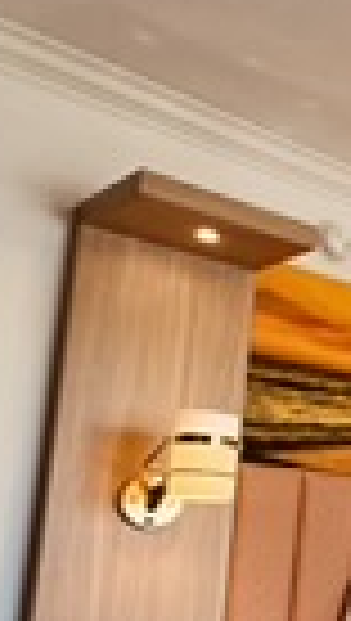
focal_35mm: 53
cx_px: 796
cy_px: 454
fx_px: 874
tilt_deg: +7.2
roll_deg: -0.7
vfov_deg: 38.3
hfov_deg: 15.3
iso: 100
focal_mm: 2.22
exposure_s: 1/120
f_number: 2.2
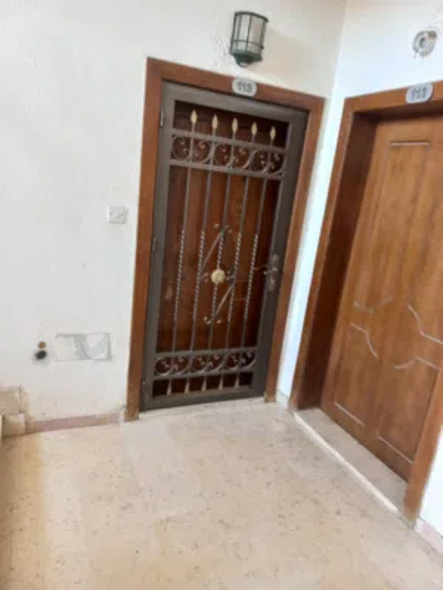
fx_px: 427
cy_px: 295
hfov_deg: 54.9
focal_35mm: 25
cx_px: 222
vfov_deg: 69.4
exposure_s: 1/33
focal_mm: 4.6
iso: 200
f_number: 1.8
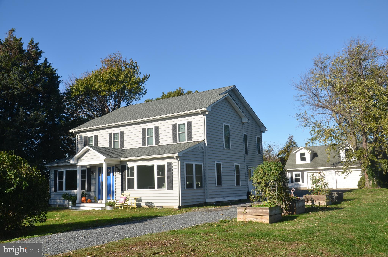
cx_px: 194
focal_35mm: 36
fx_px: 387
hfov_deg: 53.2
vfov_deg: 36.7
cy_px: 128
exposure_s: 1/250
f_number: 8
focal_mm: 24
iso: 100
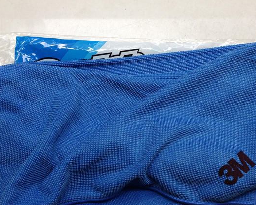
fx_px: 349
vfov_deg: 32.7
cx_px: 157
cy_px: 117
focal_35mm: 46
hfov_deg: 40.1
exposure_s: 1/120
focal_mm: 4.12
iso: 64
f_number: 2.4
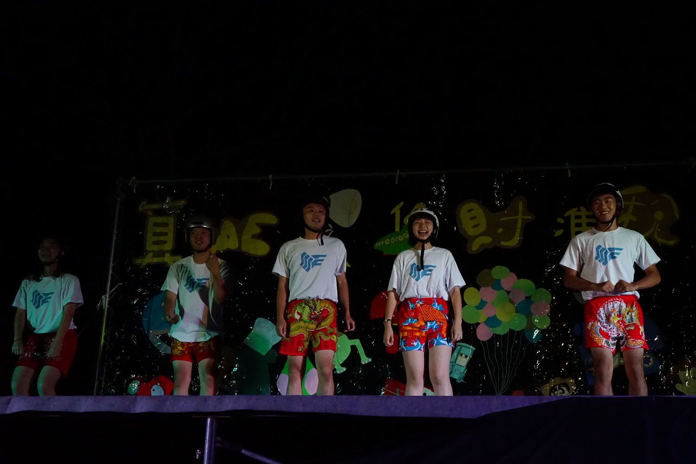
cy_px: 232
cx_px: 348
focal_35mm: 41
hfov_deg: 47.4
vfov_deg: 32.6
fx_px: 793
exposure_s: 1/250
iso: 8000
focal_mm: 41
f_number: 10
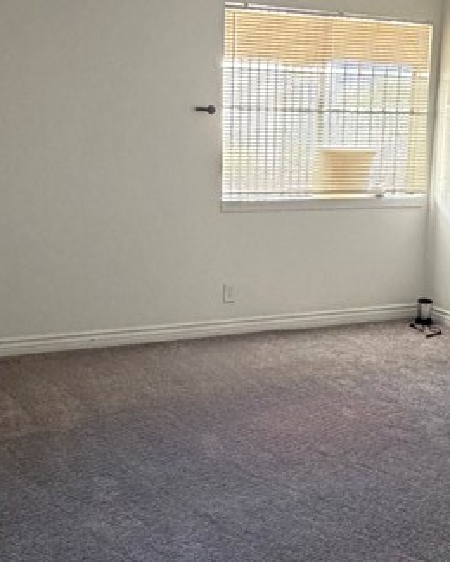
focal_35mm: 43
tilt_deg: -9.7
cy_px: 271
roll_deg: -1.3
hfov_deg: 34.9
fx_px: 716
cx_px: 239
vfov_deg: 42.9
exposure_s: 1/60
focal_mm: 2.22
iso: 400
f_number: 2.2
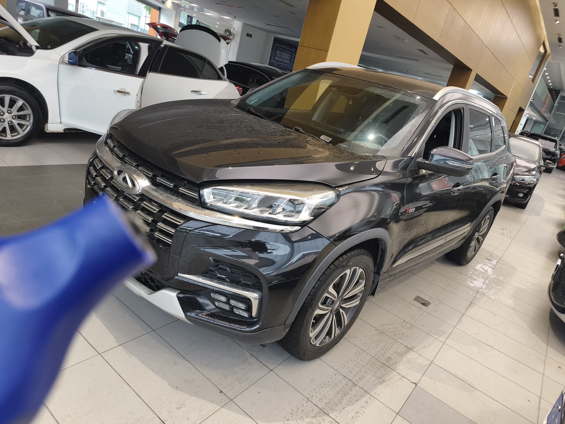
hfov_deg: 73.9
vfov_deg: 58.9
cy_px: 212
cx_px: 282
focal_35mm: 23
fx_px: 375
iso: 160
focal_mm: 5.56
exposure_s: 1/50
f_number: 1.88
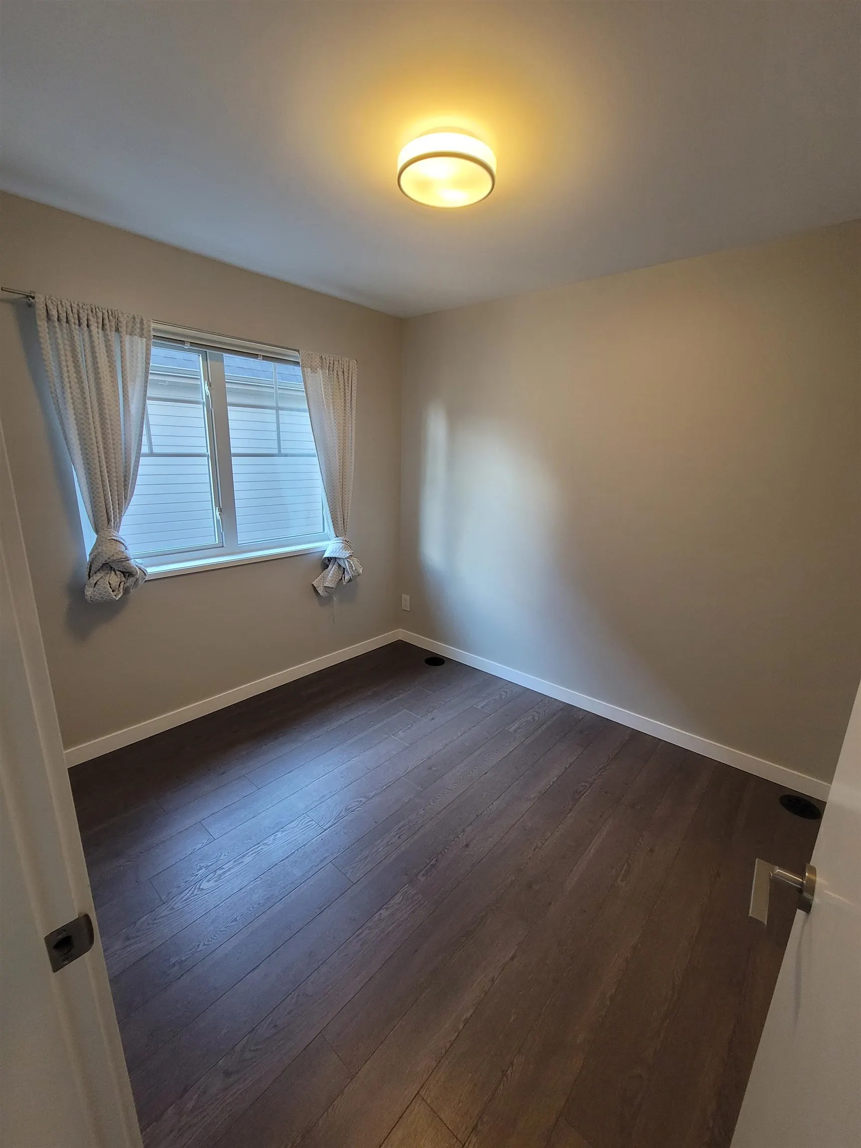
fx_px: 431
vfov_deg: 106.2
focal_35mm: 13
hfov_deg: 89.9
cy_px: 574
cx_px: 430
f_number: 2.2
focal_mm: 2.2
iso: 250
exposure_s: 1/60
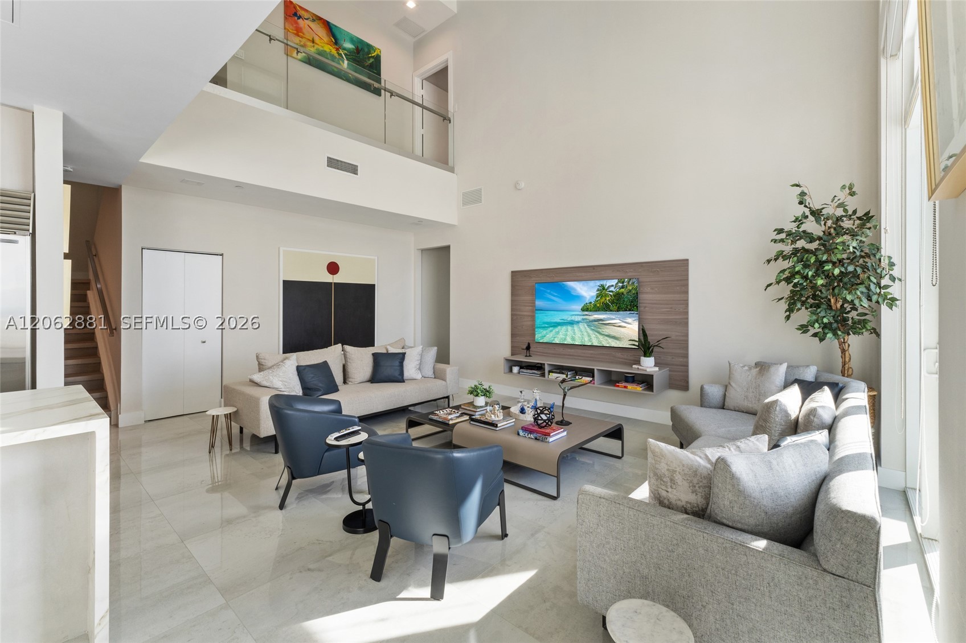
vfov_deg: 77.3
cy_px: 322
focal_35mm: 15
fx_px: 402
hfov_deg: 100.4
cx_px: 483
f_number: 9
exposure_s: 1/25
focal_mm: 10
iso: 400
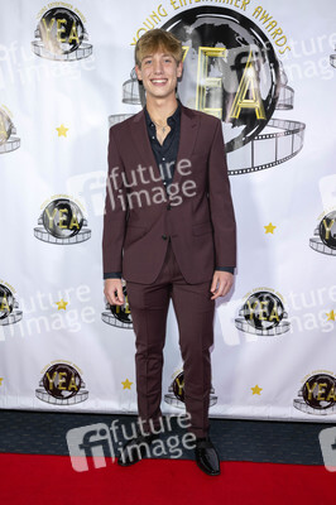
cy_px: 252
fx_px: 421
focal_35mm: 30
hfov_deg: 43.5
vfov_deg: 62.0
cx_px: 168
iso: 800
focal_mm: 30
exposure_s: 1/200
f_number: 5.6
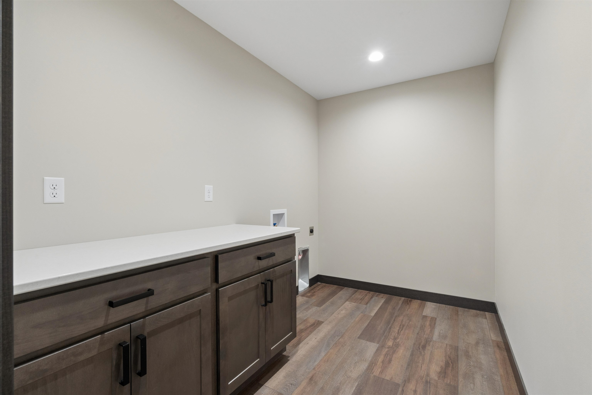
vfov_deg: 73.7
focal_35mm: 16
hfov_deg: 96.7
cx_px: 296
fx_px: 263
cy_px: 198
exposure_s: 1/6
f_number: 10
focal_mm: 16
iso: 800
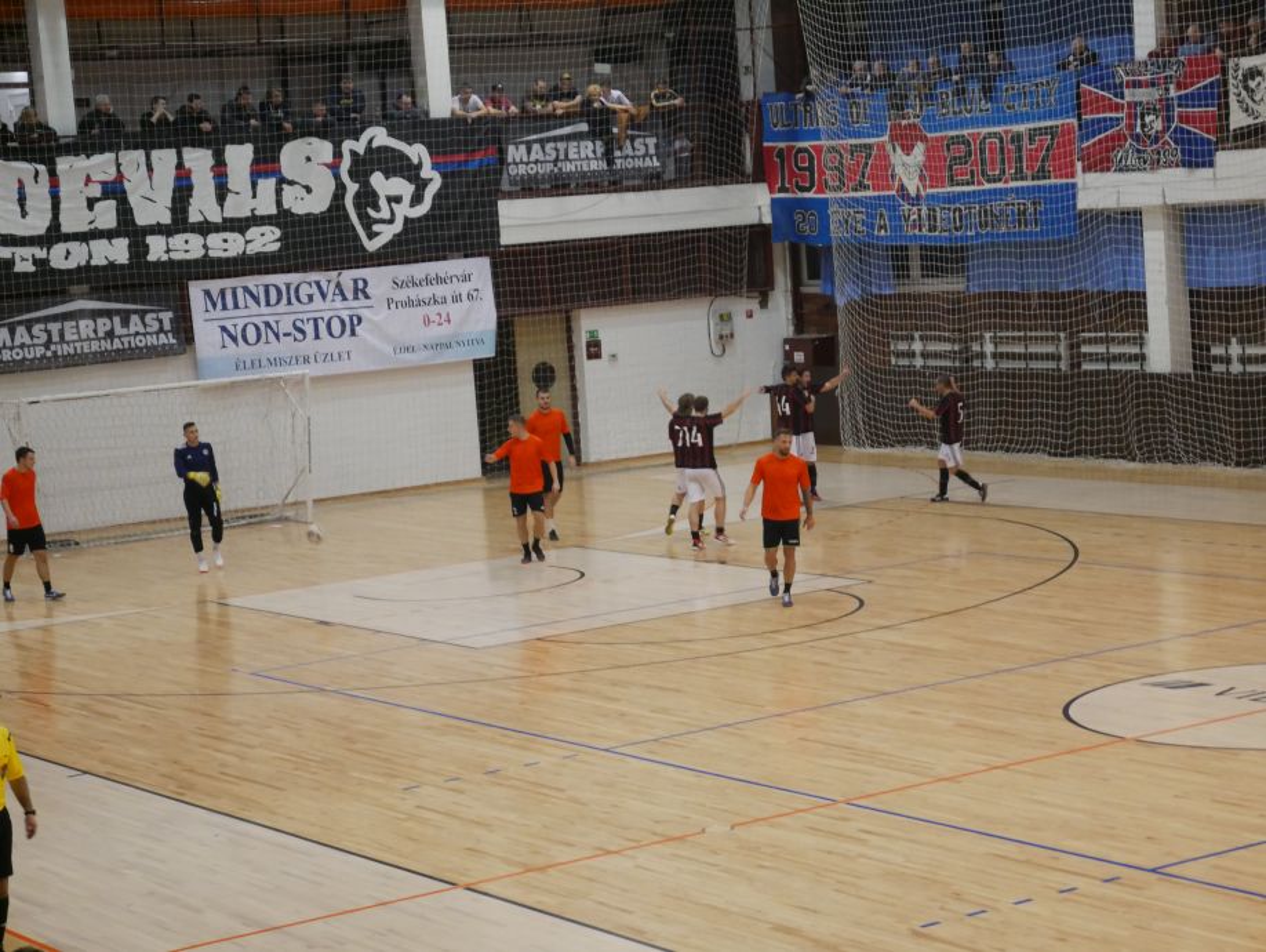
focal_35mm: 84
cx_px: 633
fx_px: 3075
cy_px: 476
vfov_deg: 17.6
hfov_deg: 23.3
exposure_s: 1/100
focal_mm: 42
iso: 3200
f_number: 5.6
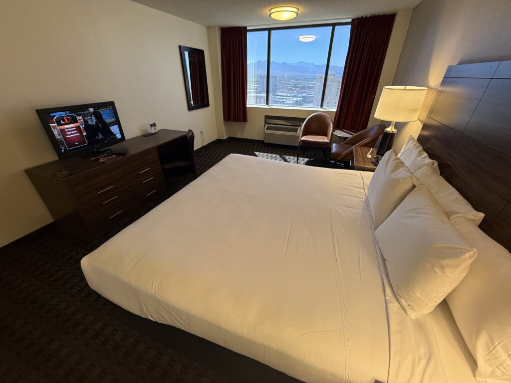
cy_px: 192
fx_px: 207
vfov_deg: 85.7
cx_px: 256
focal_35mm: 14
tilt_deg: -29.0
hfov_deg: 102.1
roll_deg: -0.4
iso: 250
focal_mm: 2.22
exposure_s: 1/60
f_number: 2.2
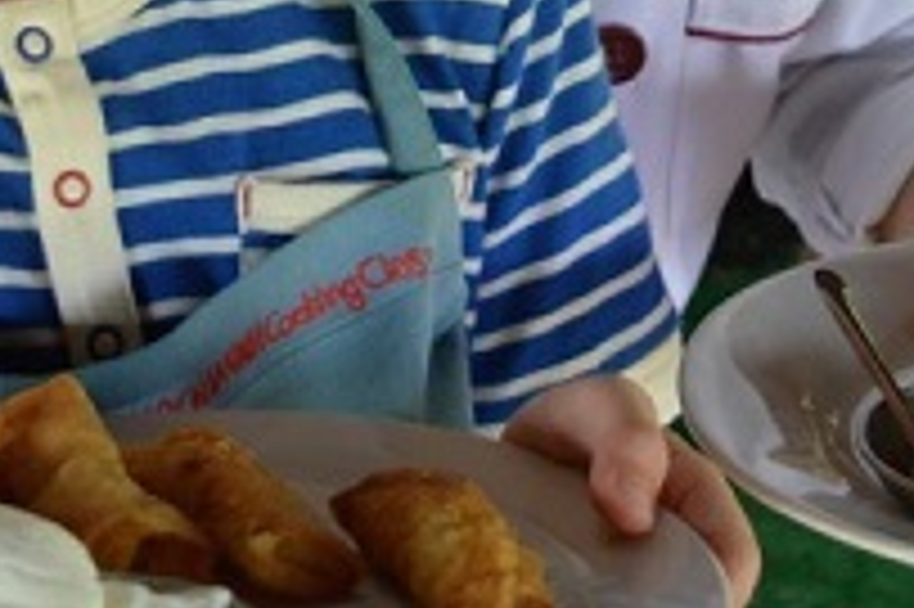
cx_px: 626
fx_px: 3298
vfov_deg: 10.3
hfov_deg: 15.7
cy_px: -207
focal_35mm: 130
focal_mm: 22
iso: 400
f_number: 4.5
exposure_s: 1/80
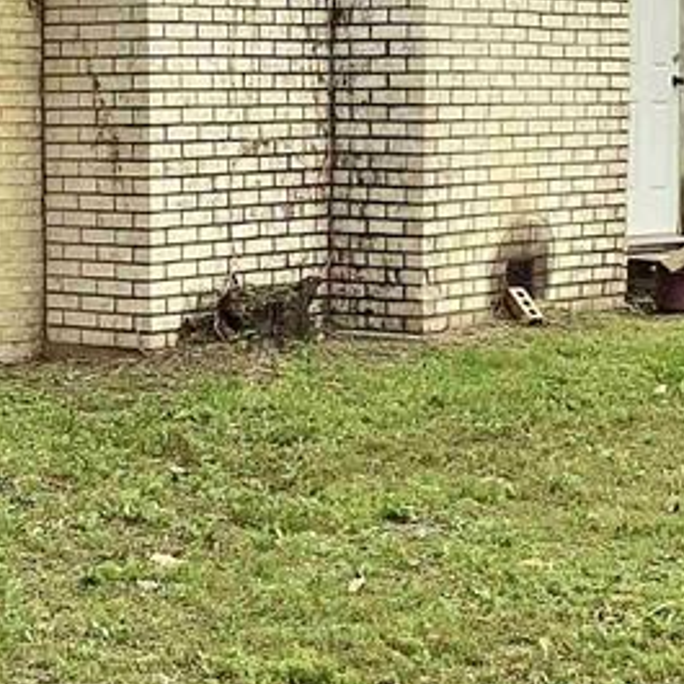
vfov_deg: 16.3
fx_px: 2370
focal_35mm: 106
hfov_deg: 16.4
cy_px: 145
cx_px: 284
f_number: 2.4
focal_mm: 3.3
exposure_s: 1/165
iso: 25
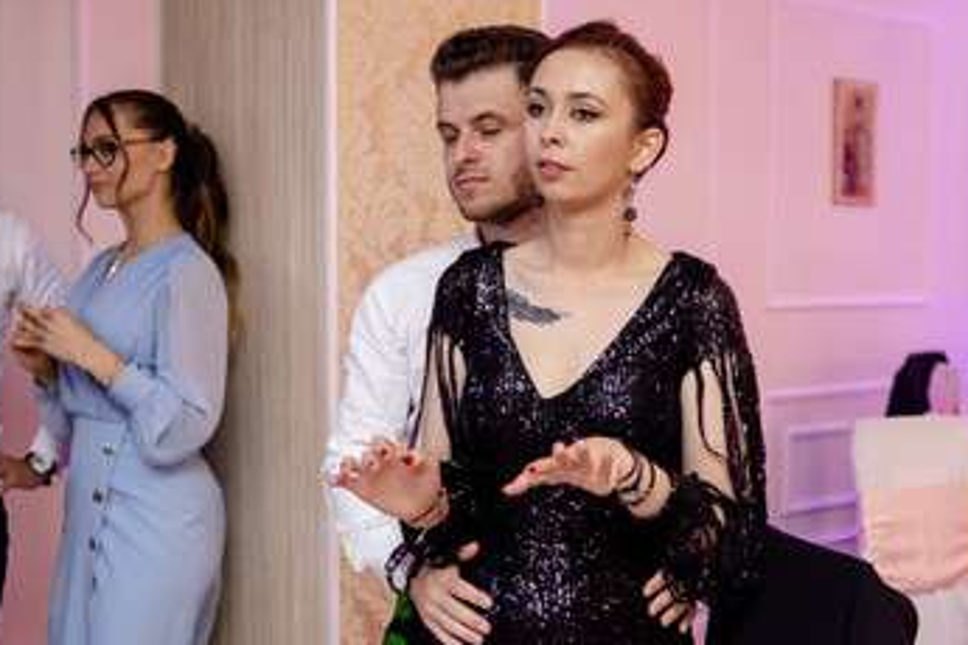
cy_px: 414
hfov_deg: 30.9
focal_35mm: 65
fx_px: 1748
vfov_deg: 20.9
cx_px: 586
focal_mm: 23
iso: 800
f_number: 1.4
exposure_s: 1/200
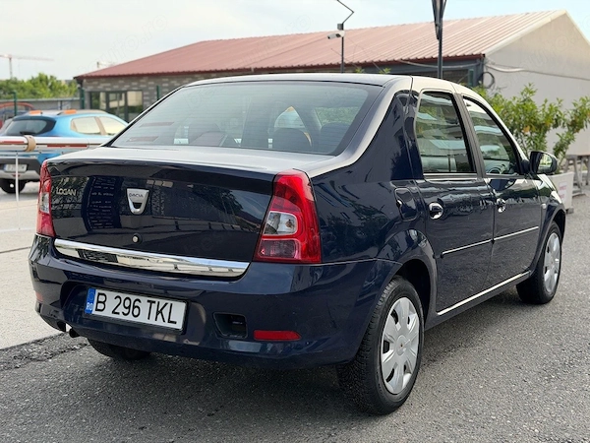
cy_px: 222
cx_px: 295
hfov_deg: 39.7
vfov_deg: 30.3
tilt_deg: -5.9
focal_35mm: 48
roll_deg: +0.9
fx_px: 818
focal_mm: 6.76
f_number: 1.78
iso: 64
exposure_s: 1/855
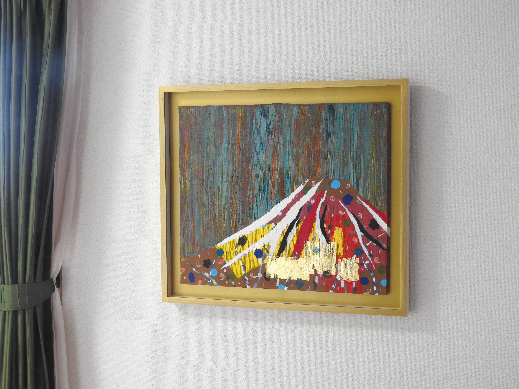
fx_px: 825
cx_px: 260
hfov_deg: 34.9
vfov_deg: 26.6
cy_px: 194
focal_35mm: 55
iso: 320
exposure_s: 1/30
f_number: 4
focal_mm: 9.9
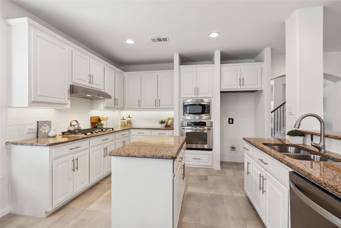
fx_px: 152
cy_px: 114
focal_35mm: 16
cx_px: 170
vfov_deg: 73.7
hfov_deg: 96.7
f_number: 6.3
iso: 200
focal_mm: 16
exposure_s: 1/20
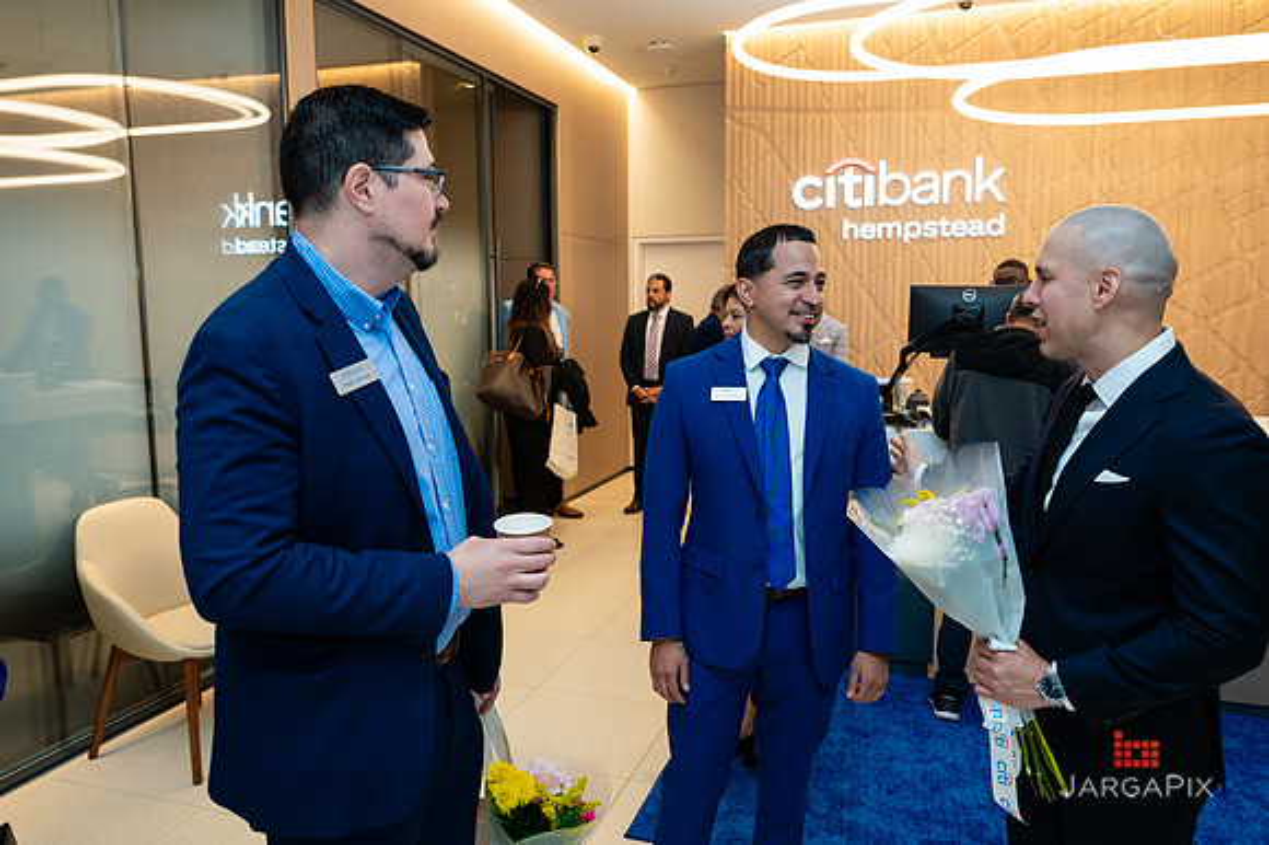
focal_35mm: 27
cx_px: 634
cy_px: 422
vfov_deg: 47.8
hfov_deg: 67.3
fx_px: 953
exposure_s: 1/200
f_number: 4
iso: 400
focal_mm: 26.5
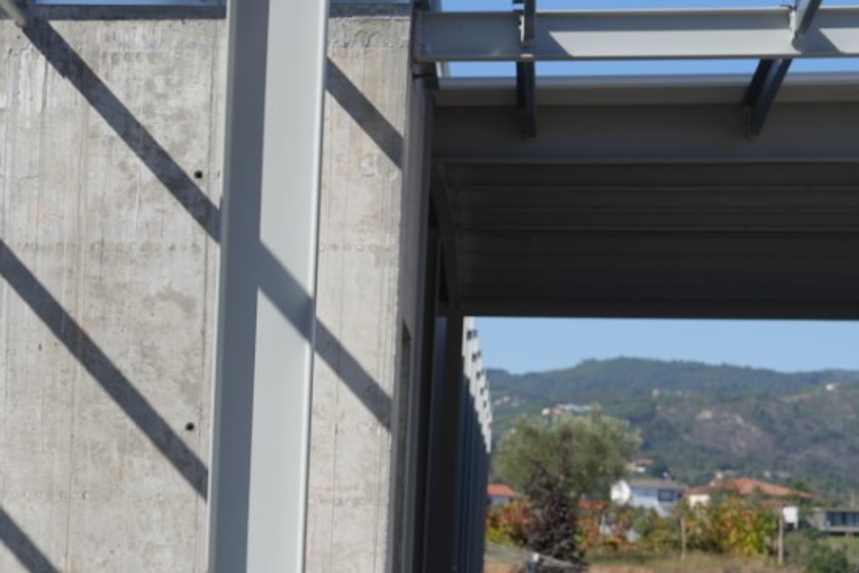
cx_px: -69
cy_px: 719
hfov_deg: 16.8
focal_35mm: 118
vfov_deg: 11.4
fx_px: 2815
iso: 100
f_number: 4.5
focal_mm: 40
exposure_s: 1/800
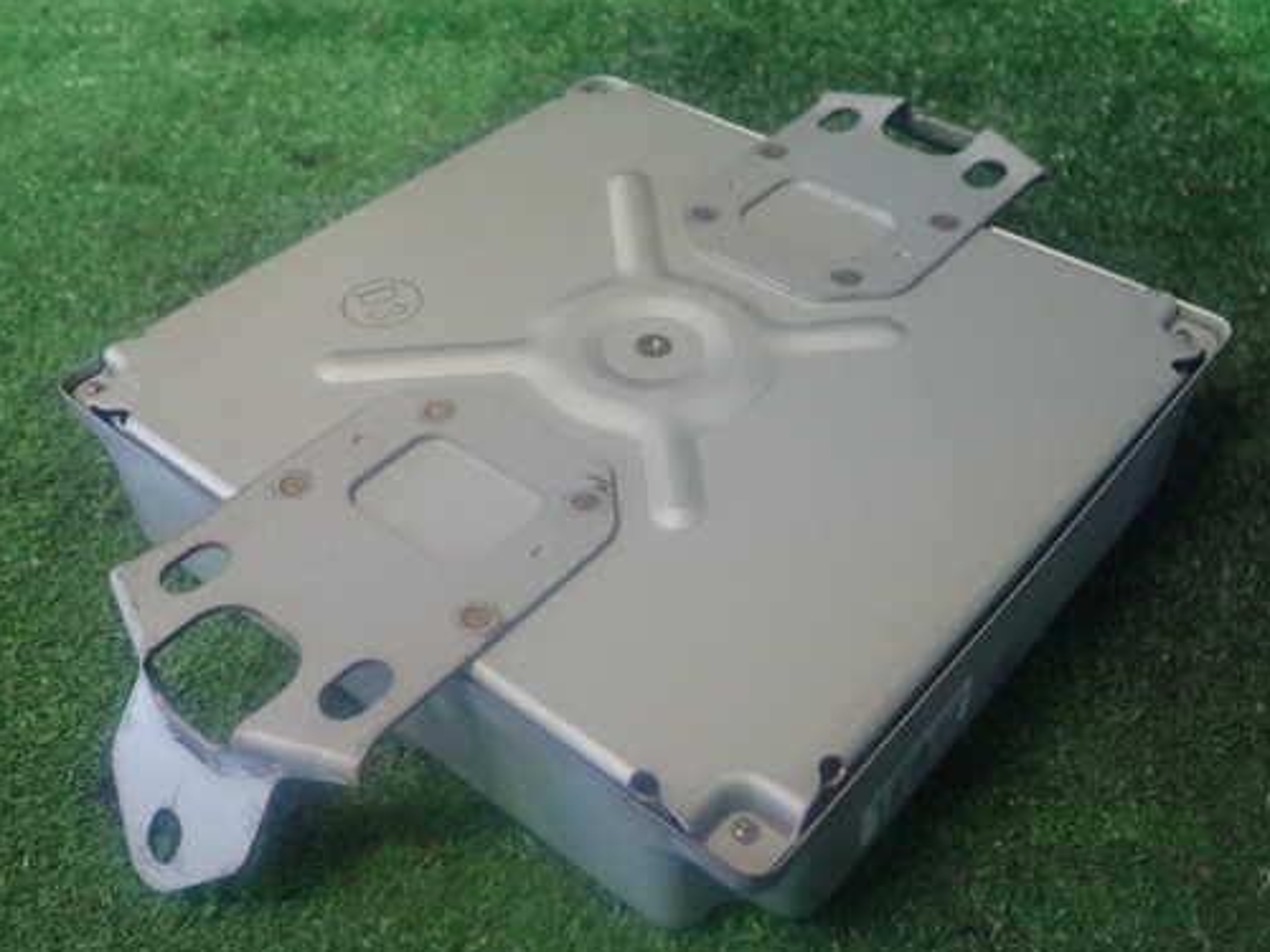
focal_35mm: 36
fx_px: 1321
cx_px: 658
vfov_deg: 39.7
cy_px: 482
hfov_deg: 51.3
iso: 640
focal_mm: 5.5
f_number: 2.3
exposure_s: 1/30
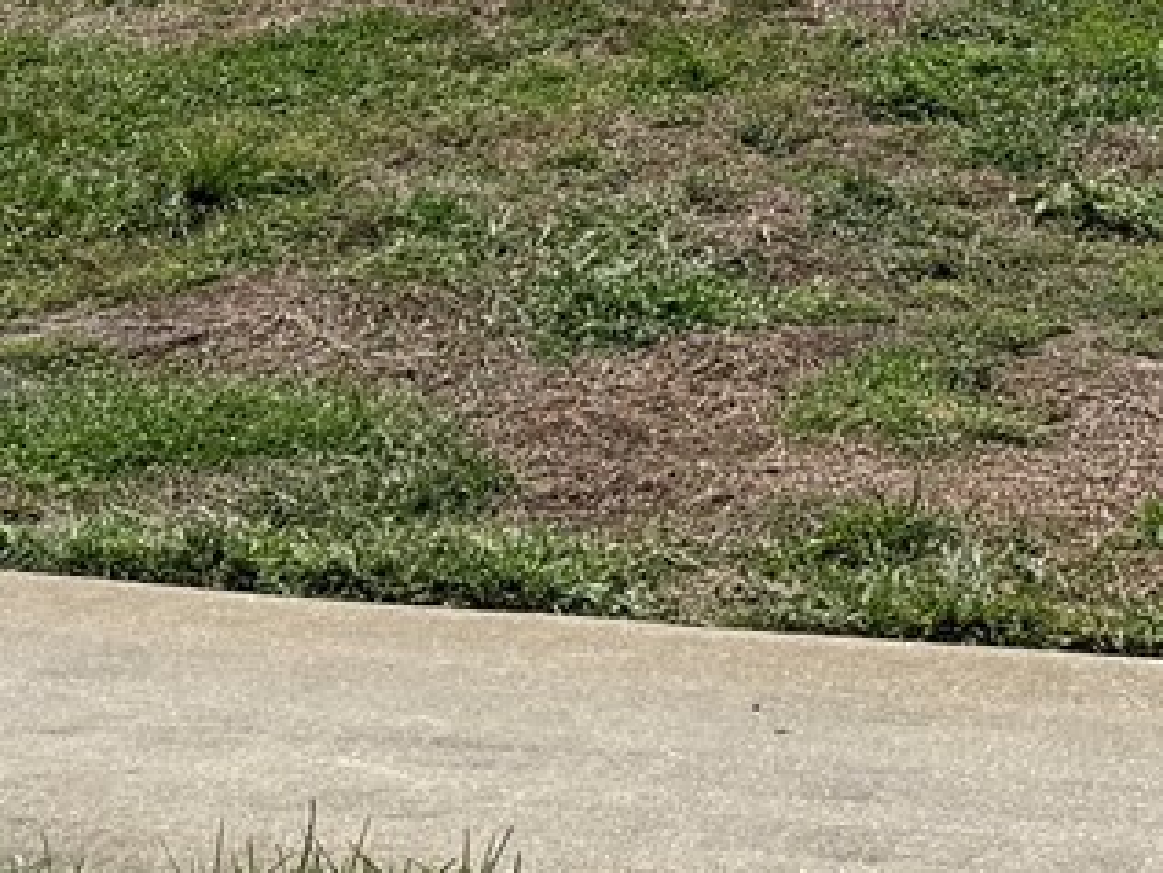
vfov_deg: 10.7
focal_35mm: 121
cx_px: 1218
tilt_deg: +9.7
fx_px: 4067
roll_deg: -3.1
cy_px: -1137
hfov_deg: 15.9
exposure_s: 1/11905
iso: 80
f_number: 1.78
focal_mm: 6.76
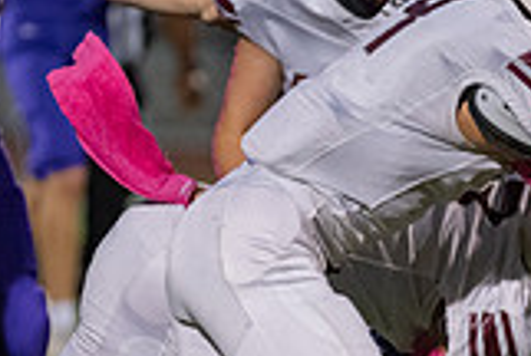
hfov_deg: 2.9
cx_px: 350
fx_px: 10359
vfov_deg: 2.0
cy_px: 312
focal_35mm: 701
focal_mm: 195
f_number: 2.8
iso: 5000
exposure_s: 1/1250
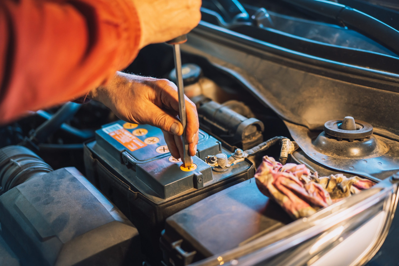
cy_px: 133
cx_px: 200
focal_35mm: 55
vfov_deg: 24.6
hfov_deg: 36.2
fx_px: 610
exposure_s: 1/400
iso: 800
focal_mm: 55
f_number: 2
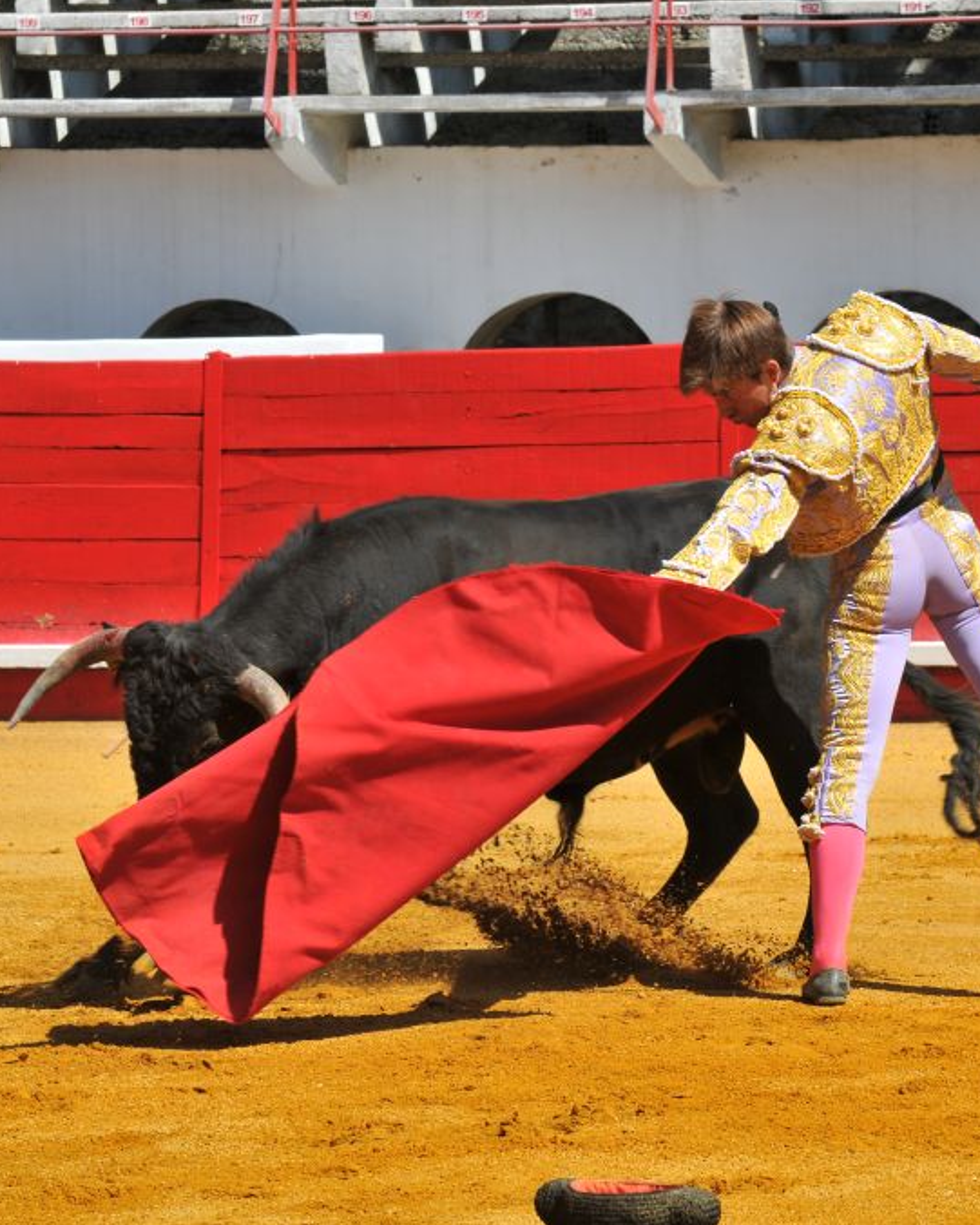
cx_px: 770
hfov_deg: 7.3
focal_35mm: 213
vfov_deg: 9.1
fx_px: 7721
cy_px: 612
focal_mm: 100
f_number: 9.5
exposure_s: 1/350
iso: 200
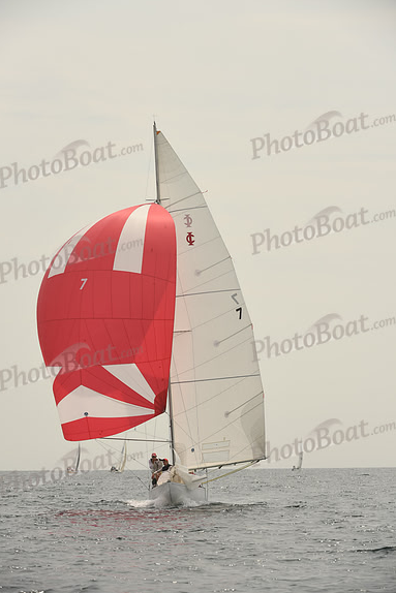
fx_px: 3331
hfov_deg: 6.8
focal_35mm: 202
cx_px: 197
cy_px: 296
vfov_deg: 10.2
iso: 250
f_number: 7.1
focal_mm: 200
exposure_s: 1/1000
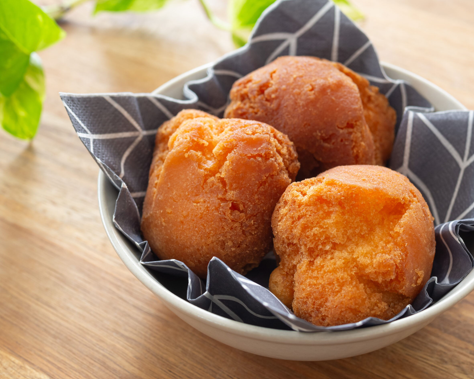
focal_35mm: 53
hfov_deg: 35.3
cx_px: 257
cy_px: 186
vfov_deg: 28.6
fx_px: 744
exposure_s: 2
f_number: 4.5
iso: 250
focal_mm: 25
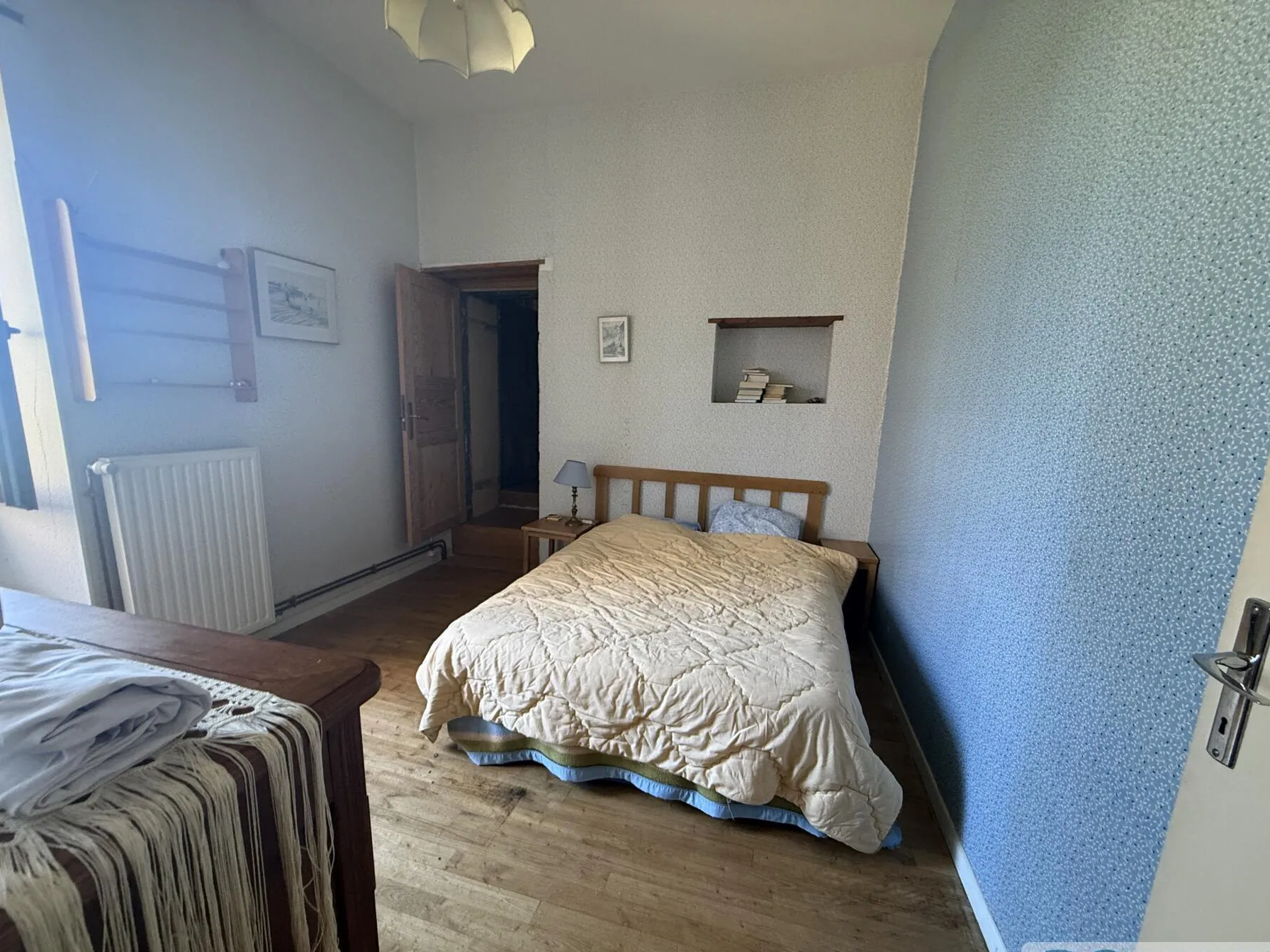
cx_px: 620
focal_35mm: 15
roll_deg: -1.2
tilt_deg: -11.4
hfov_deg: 98.2
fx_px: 550
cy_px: 509
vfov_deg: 81.6
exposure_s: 1/50
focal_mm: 2.22
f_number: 2.2
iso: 320
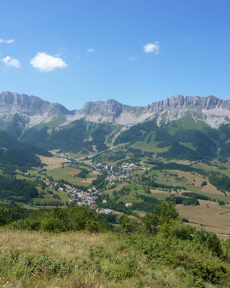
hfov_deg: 41.0
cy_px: 147
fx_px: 306
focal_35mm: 36
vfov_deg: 50.3
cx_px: 95
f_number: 4.5
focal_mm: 4.4
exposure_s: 1/400
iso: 80
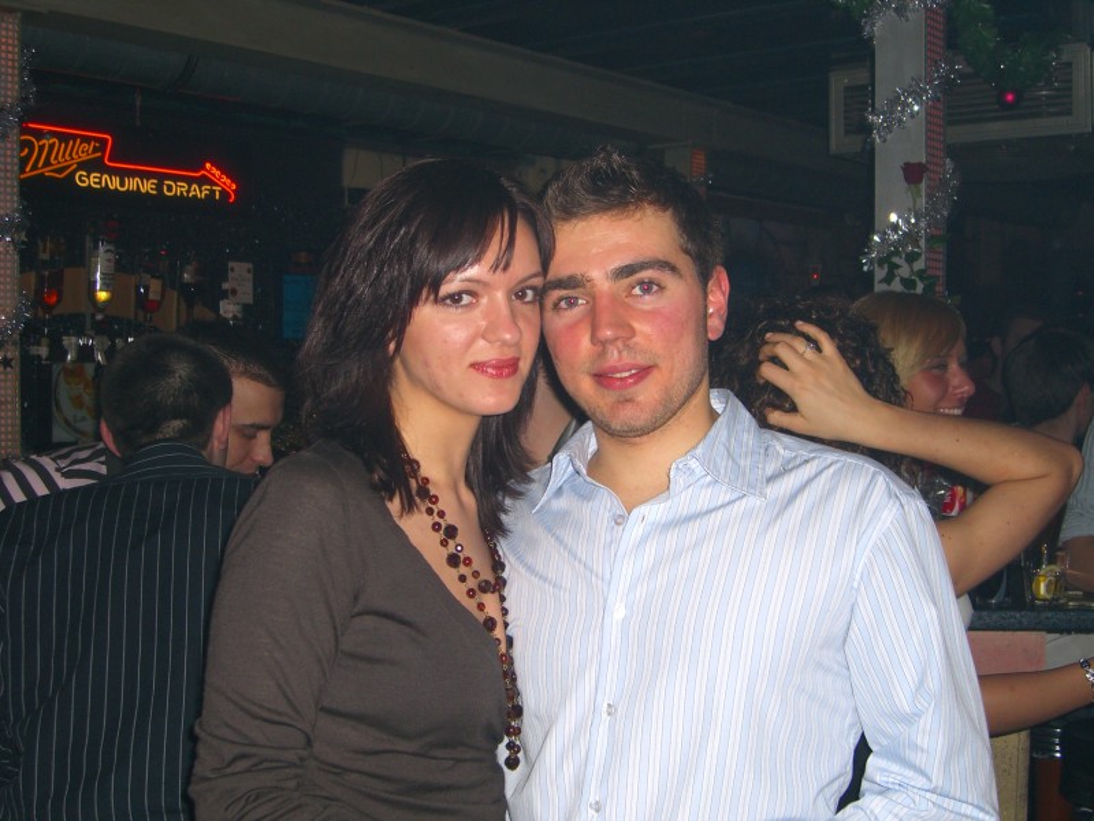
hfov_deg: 41.2
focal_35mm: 46
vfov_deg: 31.5
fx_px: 1454
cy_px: 410
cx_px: 547
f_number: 3.1
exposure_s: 1/60
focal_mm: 9.5
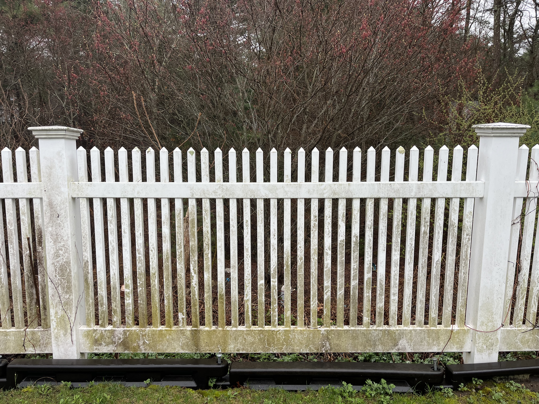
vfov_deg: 53.1
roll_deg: +0.8
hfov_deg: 67.3
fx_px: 405
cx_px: 270
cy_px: 202
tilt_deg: -16.1
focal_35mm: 26
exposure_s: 1/550
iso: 50
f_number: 1.6
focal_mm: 5.1
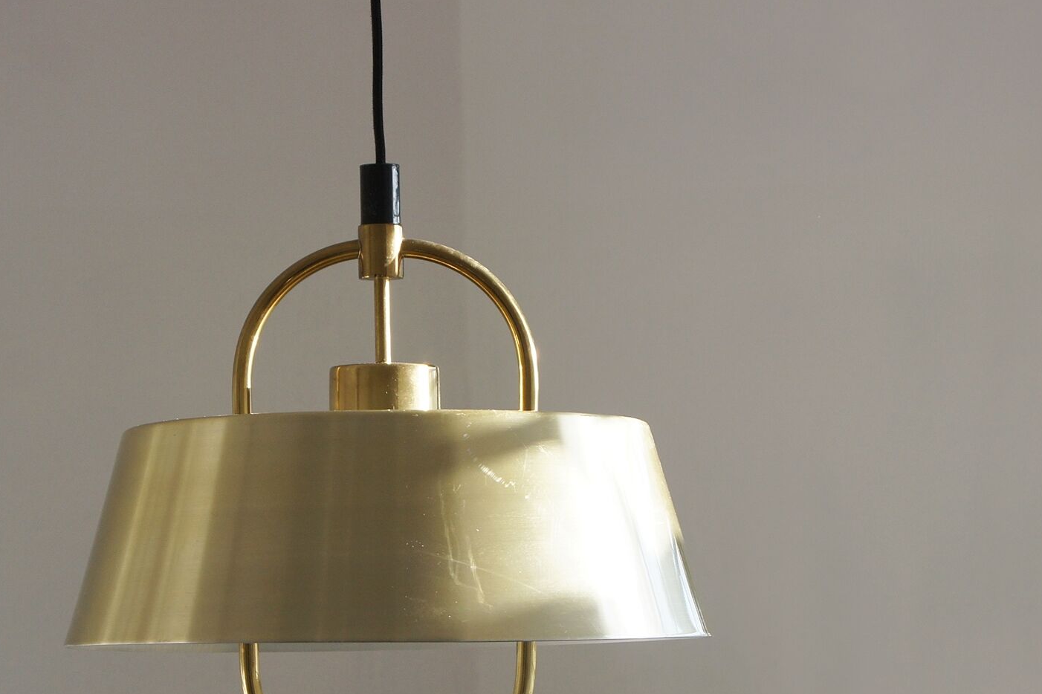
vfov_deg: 11.6
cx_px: 381
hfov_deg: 17.4
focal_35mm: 118
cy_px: 480
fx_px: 3406
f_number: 5.6
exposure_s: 1/200
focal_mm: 55
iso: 400
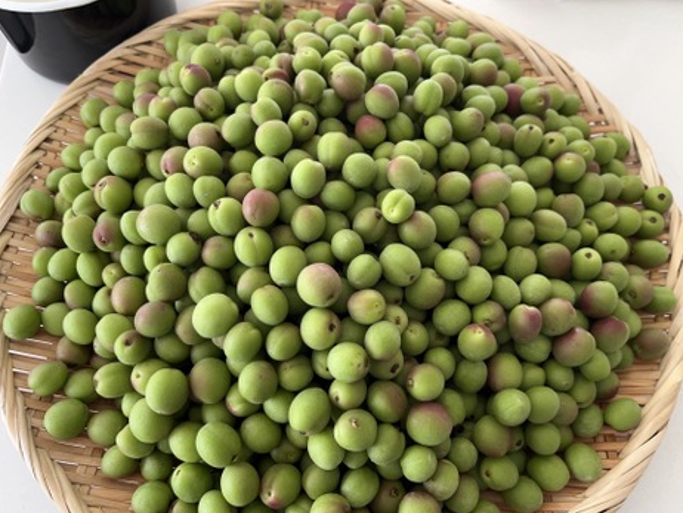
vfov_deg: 51.4
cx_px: 340
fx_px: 533
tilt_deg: -66.6
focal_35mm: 27
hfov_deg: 65.3
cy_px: 259
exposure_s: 1/50
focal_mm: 5.1
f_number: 1.6
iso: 160
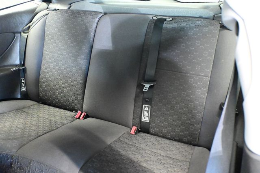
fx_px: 233
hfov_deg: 58.4
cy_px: 86
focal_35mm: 32
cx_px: 130
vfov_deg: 40.8
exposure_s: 1/20
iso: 12800
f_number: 4
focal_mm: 21.5
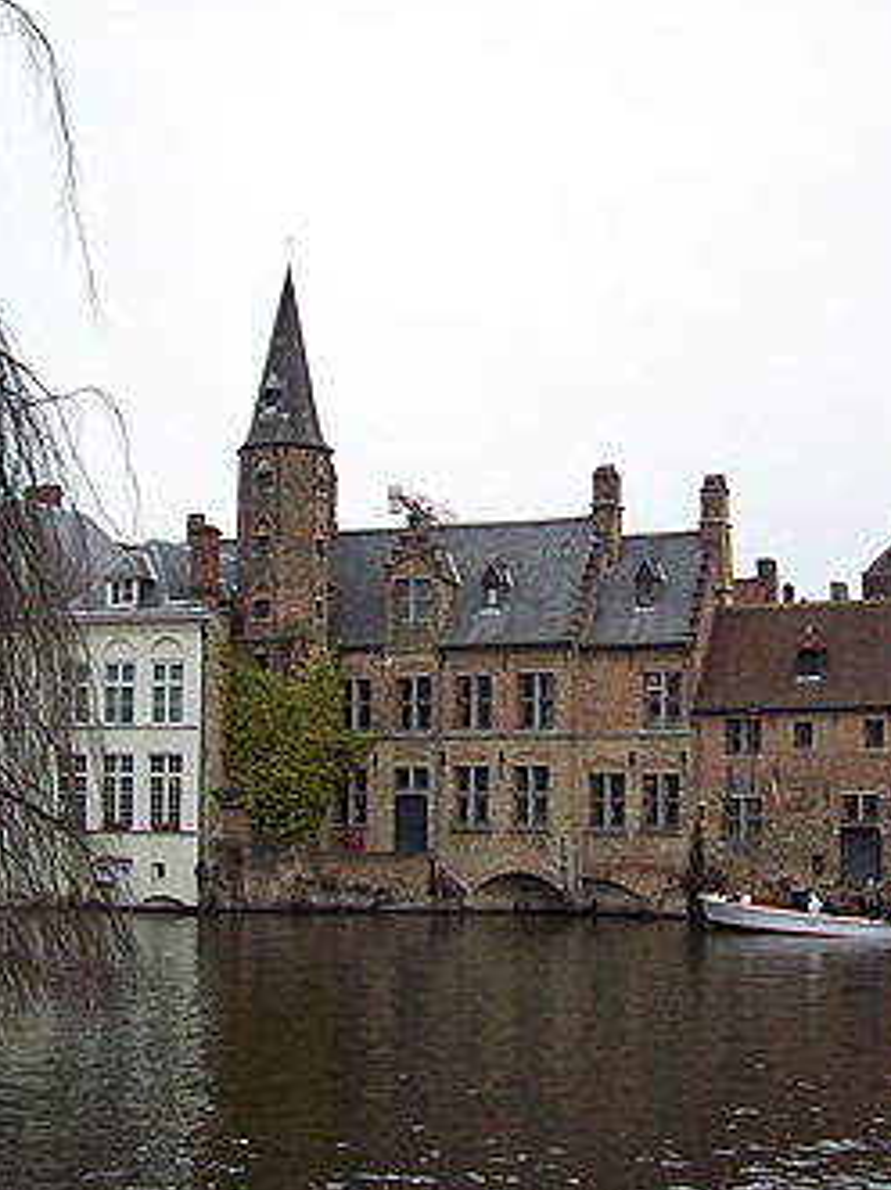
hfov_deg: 29.6
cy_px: 590
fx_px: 1683
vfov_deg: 38.9
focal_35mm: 49
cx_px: 485
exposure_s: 1/335
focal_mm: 6
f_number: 2.7
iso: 80
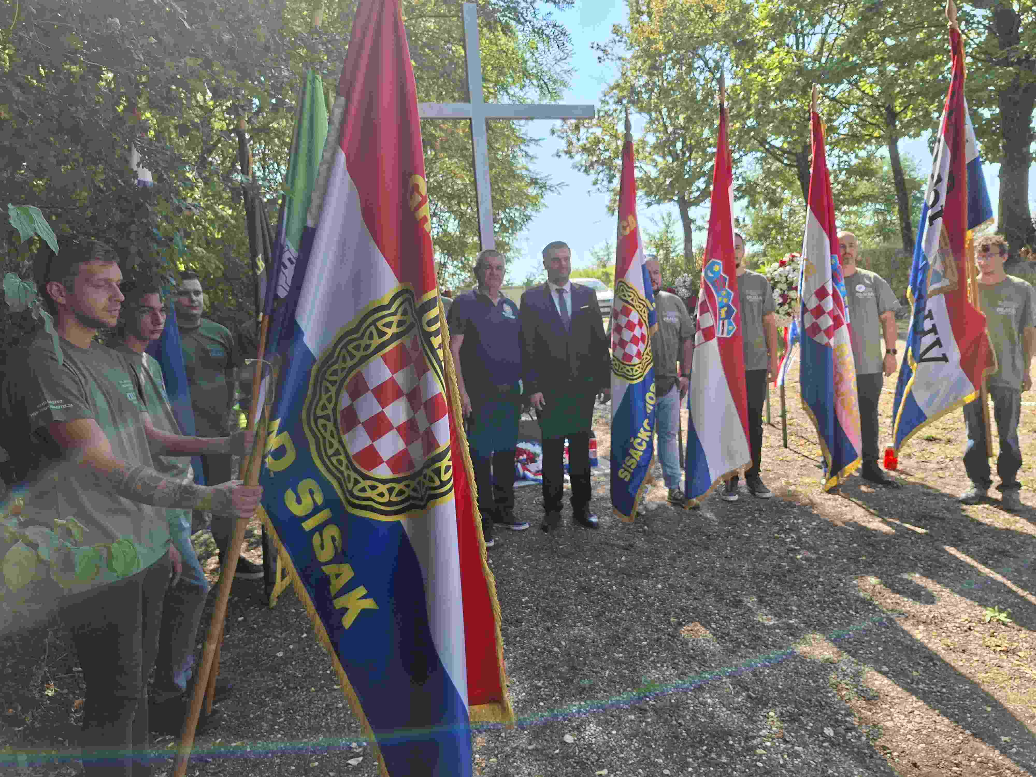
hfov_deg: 73.9
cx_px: 518
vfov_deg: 58.9
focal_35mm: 23
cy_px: 388
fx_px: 688
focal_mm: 5.54
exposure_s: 1/450
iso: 50
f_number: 1.8
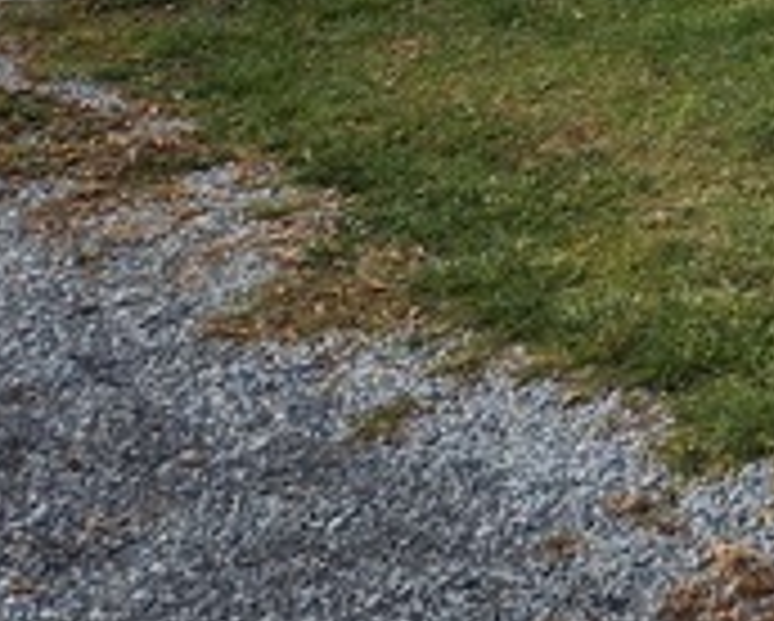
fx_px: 1995
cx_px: 1366
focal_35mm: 87
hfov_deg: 17.9
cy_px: -468
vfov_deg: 15.4
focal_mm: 5.4
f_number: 1.8
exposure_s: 1/944
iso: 20
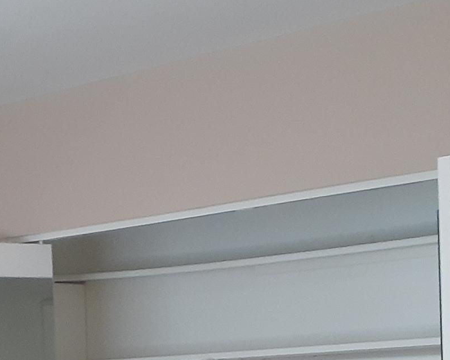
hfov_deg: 19.2
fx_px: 1318
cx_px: 86
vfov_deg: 14.5
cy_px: 532
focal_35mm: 99
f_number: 1.9
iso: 500
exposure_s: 1/25
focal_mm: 3.6
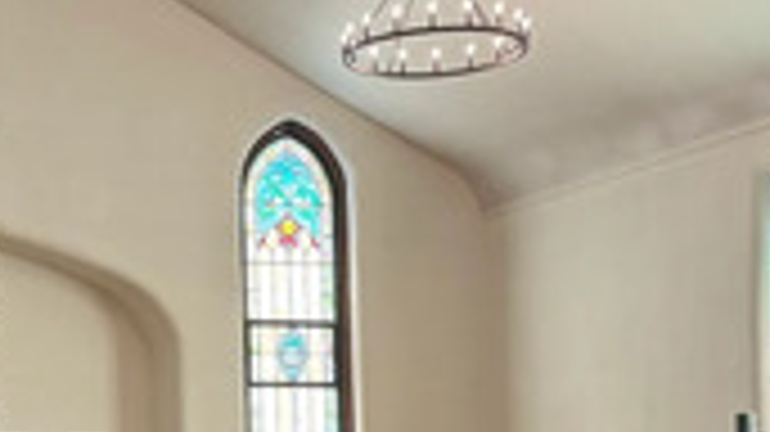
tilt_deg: +1.2
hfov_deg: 22.9
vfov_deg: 12.8
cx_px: 171
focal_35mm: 92
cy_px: 508
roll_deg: +2.4
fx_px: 1878
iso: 160
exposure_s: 1/121
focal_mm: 6.76
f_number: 1.78
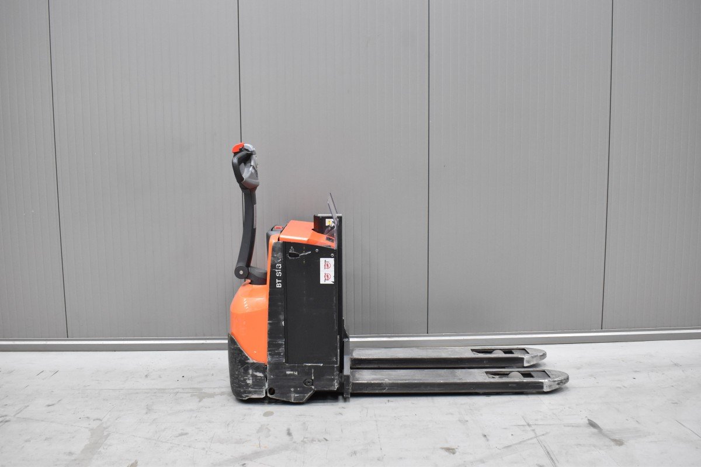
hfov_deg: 59.5
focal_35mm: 32
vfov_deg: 41.7
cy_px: 234
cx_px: 350
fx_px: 613
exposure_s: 1/30
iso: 1600
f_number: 5
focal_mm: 21
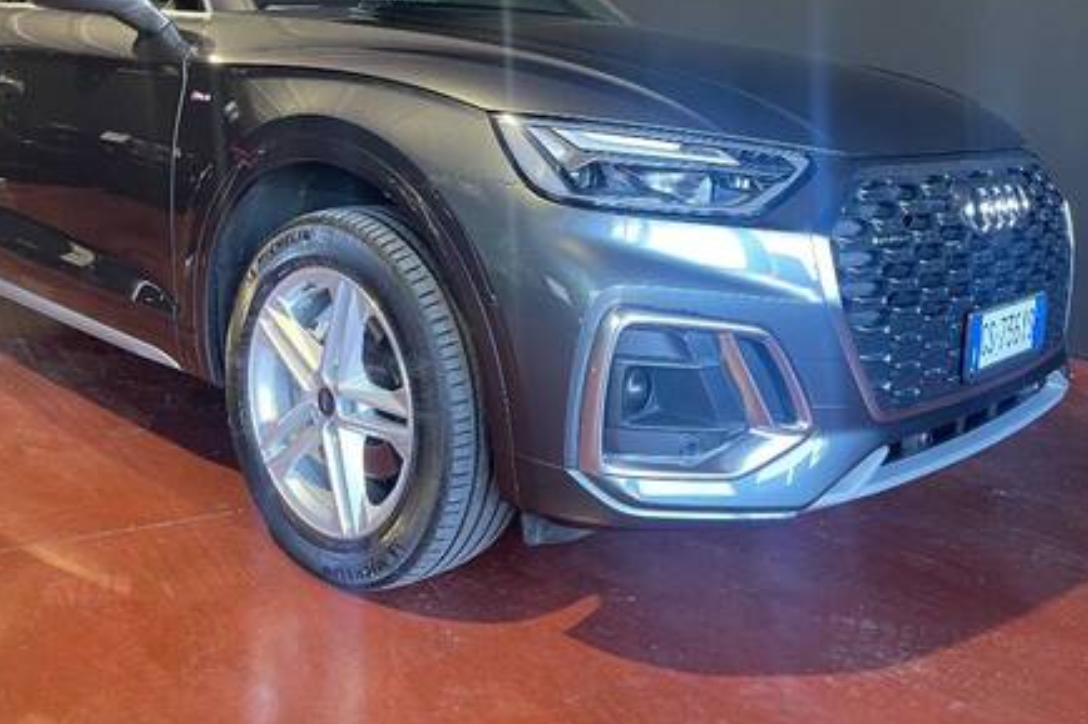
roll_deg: -2.4
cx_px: 488
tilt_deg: -8.0
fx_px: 1027
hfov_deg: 55.7
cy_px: 219
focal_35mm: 34
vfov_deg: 38.2
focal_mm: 5.1
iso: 250
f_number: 1.6
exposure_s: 1/50
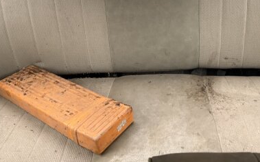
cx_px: 159
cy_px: 5
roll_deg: +3.5
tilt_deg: -36.8
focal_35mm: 43
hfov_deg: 45.9
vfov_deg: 28.3
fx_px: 305
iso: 640
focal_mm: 6.76
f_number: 1.78
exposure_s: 1/49
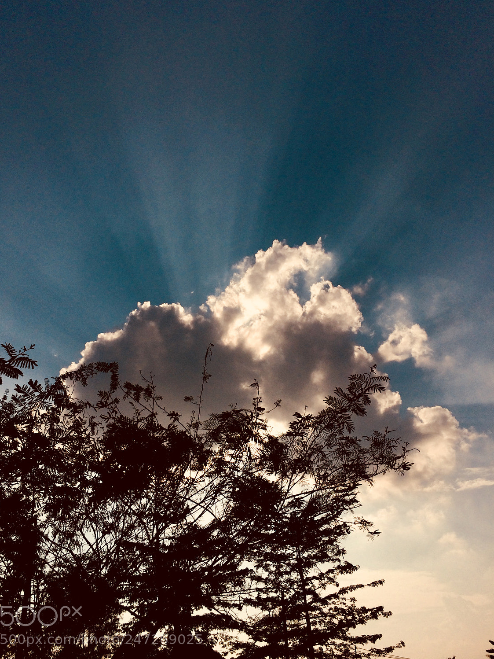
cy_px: 322
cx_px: 237
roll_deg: +6.1
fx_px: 590
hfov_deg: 45.4
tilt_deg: +31.4
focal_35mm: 31
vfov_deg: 58.3
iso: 32
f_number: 2.2
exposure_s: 1/13699
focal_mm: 4.15
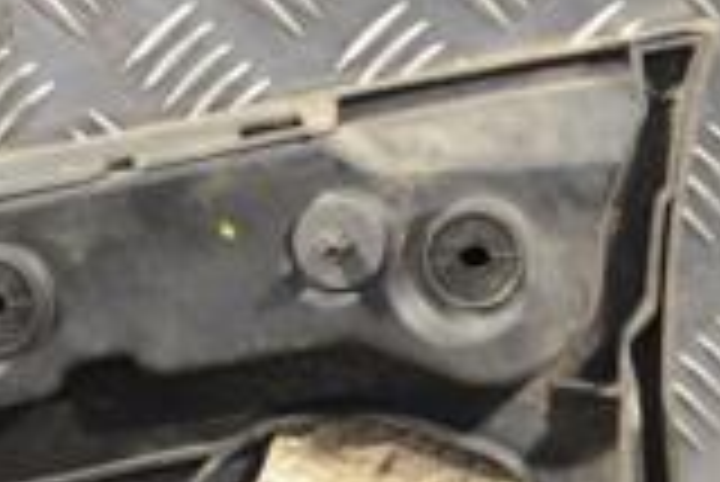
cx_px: 36
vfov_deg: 7.1
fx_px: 3823
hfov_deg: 10.7
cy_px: 631
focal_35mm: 191
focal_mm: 34
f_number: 5
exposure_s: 1/30
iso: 280
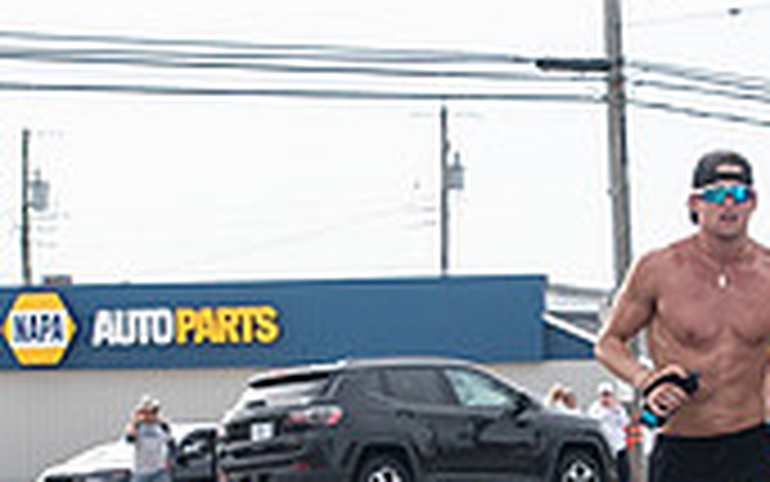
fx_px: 4261
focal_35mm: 203
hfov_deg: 10.3
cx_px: 628
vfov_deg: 6.5
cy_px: 329
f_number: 4
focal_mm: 35
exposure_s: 1/3200
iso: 800
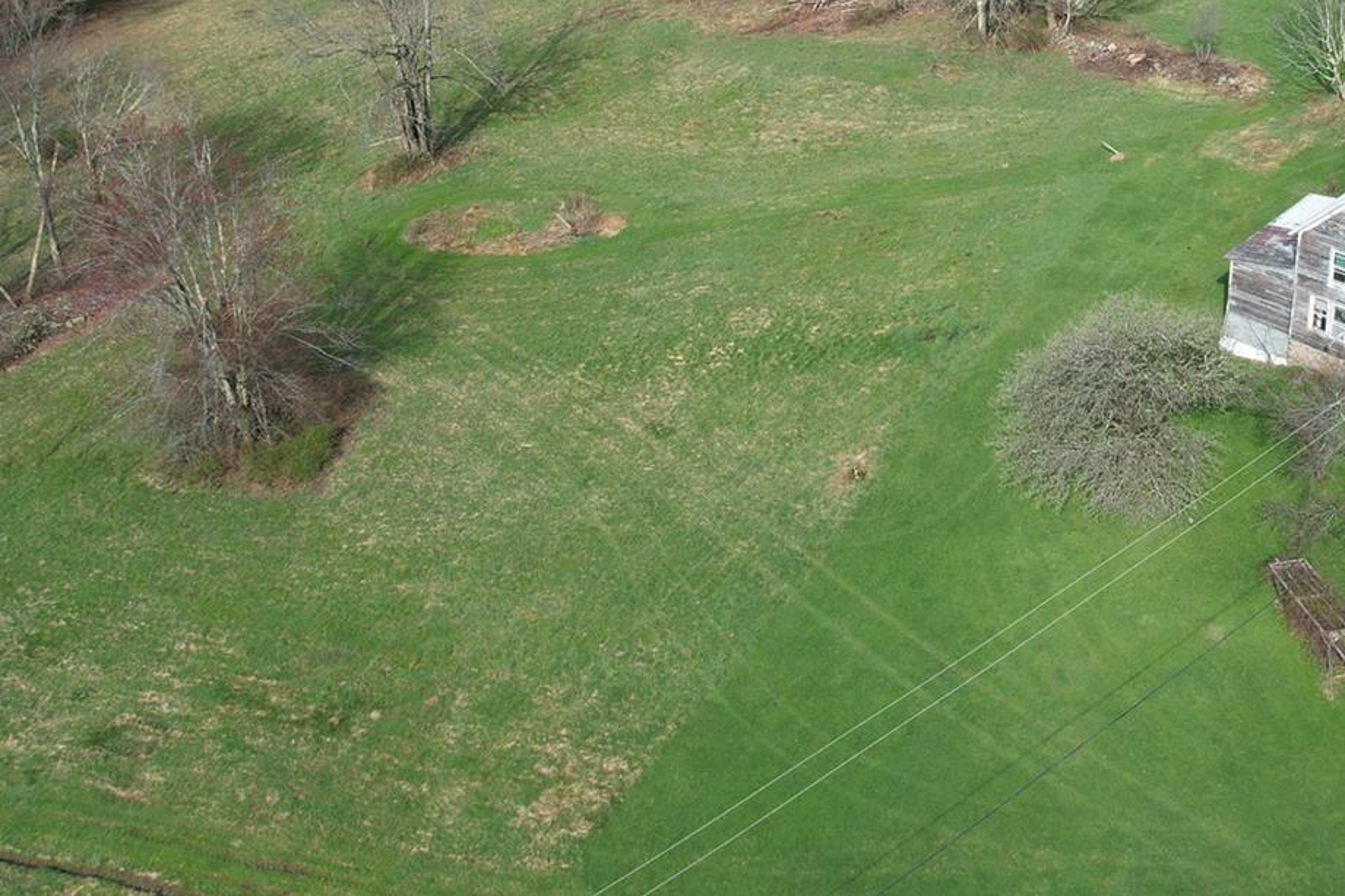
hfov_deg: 39.7
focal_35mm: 49
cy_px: 94
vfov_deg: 26.6
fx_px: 1830
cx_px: 936
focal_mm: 8.38
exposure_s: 1/1000
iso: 100
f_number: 2.8
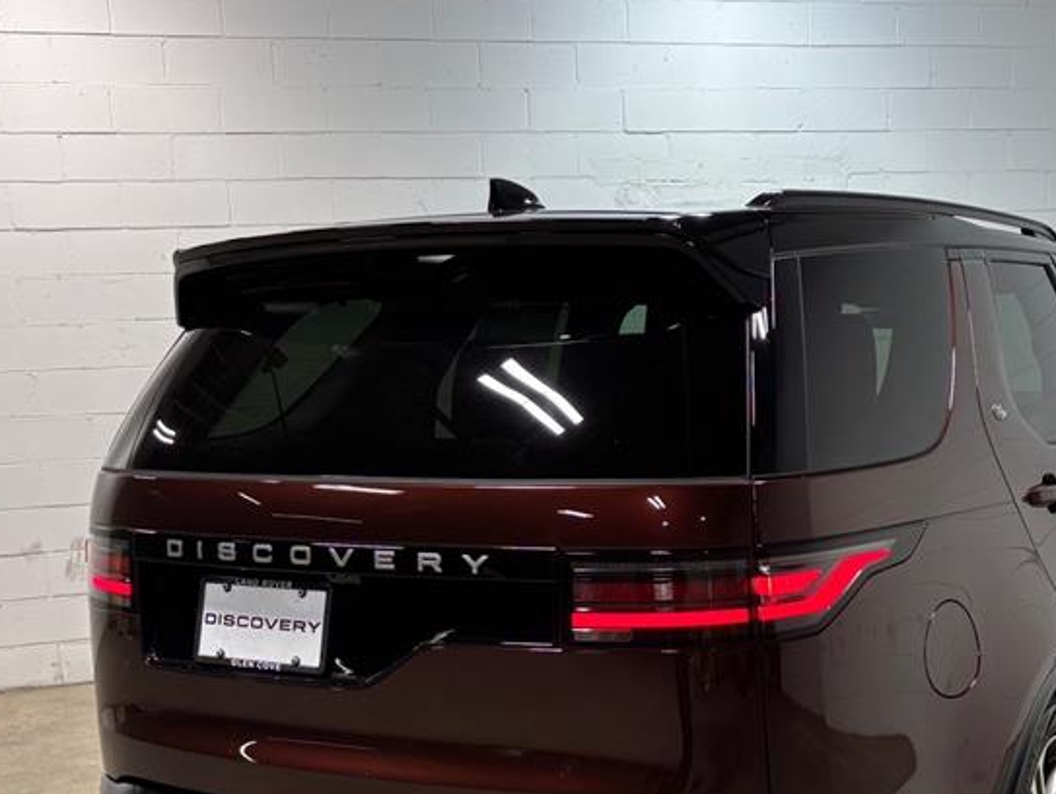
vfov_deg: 29.4
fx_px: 1496
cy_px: 562
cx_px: 692
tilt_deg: -11.2
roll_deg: +1.8
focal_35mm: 49
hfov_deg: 38.5
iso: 50
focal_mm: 5.96
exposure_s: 1/250
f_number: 1.6
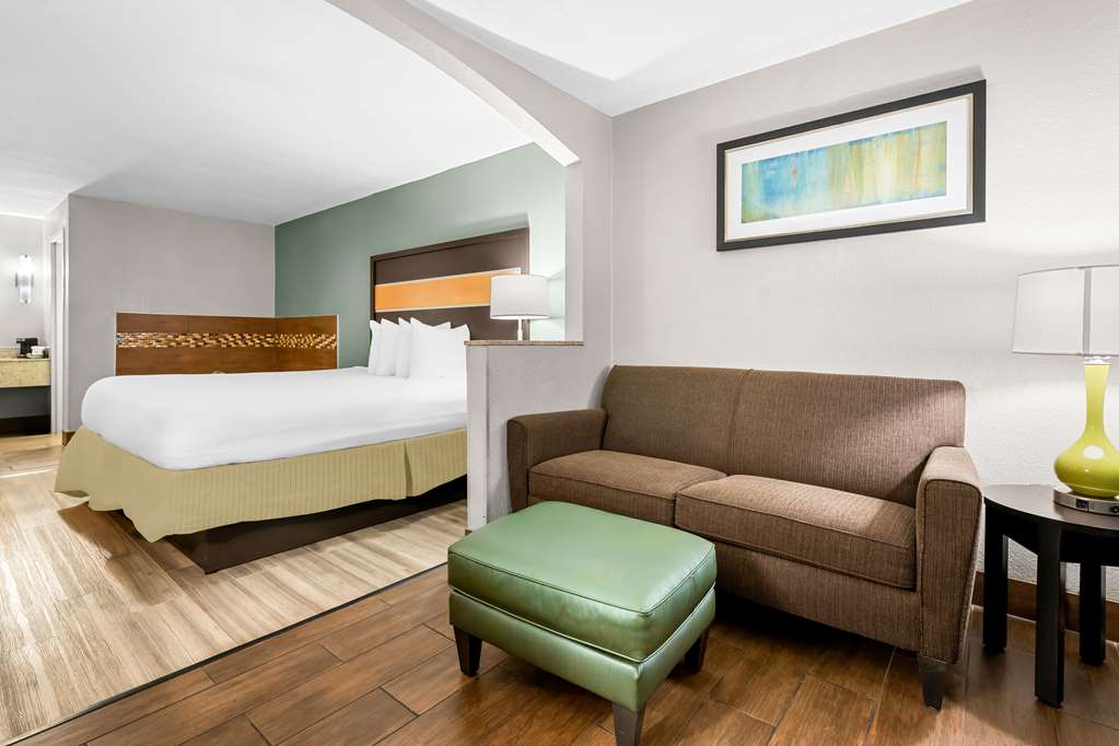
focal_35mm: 15
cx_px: 560
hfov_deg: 100.4
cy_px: 373
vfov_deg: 77.3
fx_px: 466
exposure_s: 1.3
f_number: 8
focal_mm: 15
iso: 320
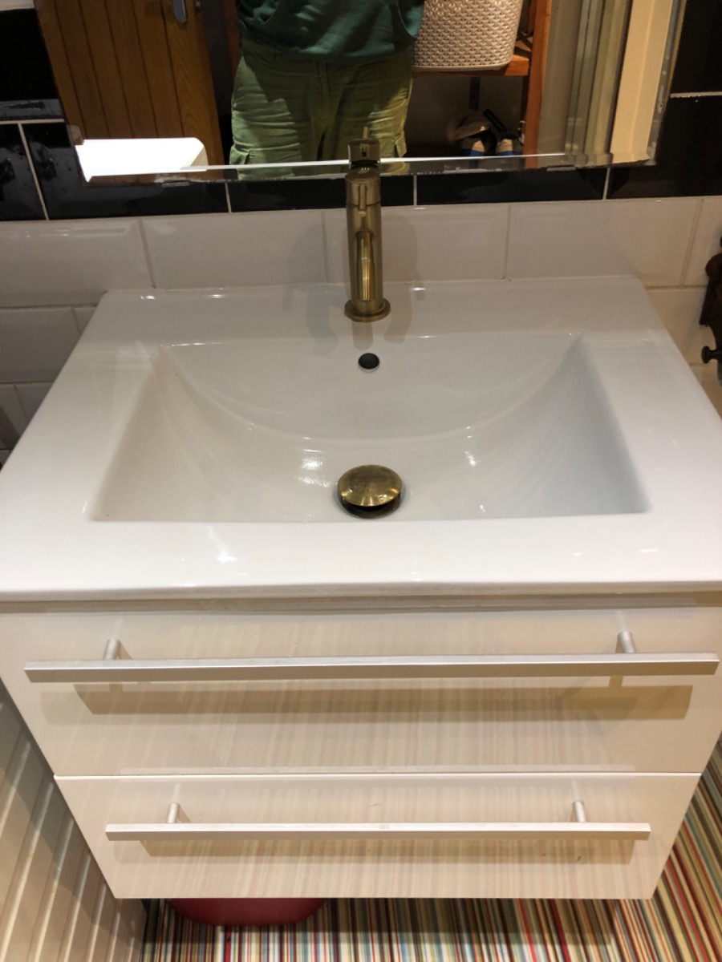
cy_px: 481
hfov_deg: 49.7
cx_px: 361
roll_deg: +2.9
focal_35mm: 28
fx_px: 779
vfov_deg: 63.4
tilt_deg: -39.1
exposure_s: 1/17
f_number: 1.8
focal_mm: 3.99
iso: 40
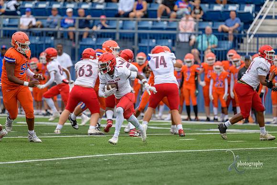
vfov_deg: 4.6
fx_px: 2309
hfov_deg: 6.9
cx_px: 138
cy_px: 92
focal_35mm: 300
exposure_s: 1/800
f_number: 3.5
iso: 320
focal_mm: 300
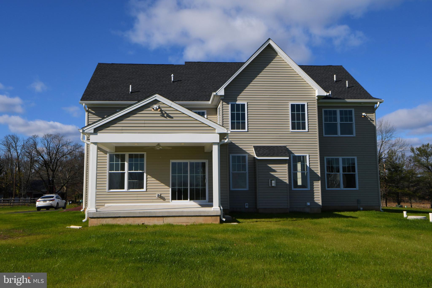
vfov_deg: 36.9
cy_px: 144
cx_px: 216
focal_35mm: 36
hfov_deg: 53.1
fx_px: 432
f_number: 13
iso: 200
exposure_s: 1/400
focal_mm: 24
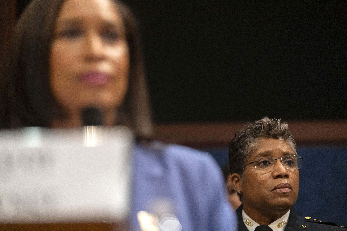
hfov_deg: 15.8
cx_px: 174
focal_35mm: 130
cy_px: 116
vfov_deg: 10.5
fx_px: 1253
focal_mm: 130
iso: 8000
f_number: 2.8
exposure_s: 1/400
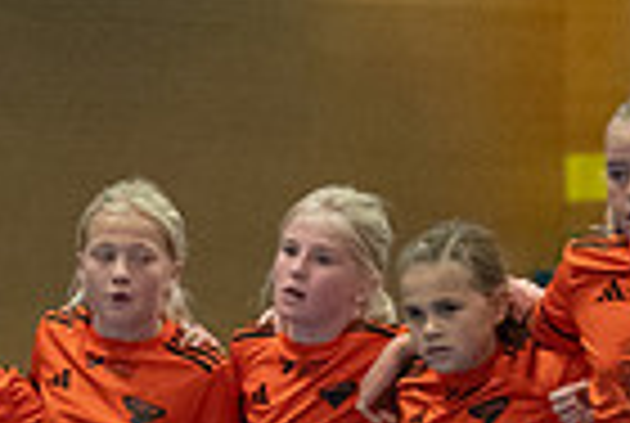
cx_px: 76
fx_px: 14117
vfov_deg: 1.7
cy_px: 542
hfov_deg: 2.6
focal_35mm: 805
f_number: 3.5
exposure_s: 1/400
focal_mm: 130
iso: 5600
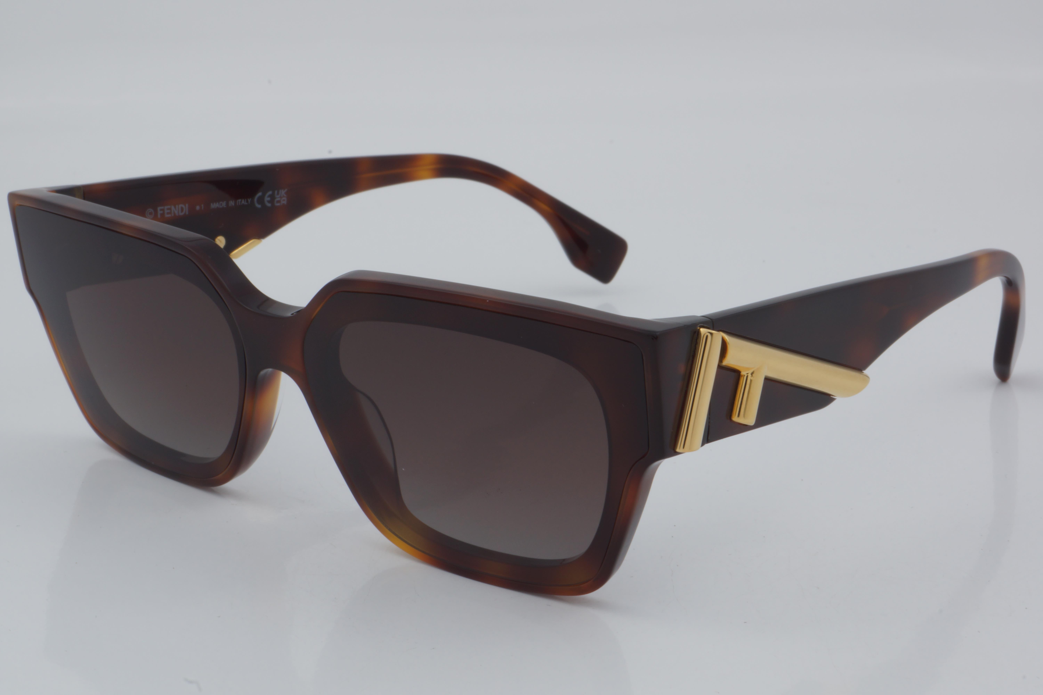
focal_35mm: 75
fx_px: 2173
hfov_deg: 27.0
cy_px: 348
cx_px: 522
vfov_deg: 18.2
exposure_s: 1/4
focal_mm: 50
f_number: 32
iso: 100
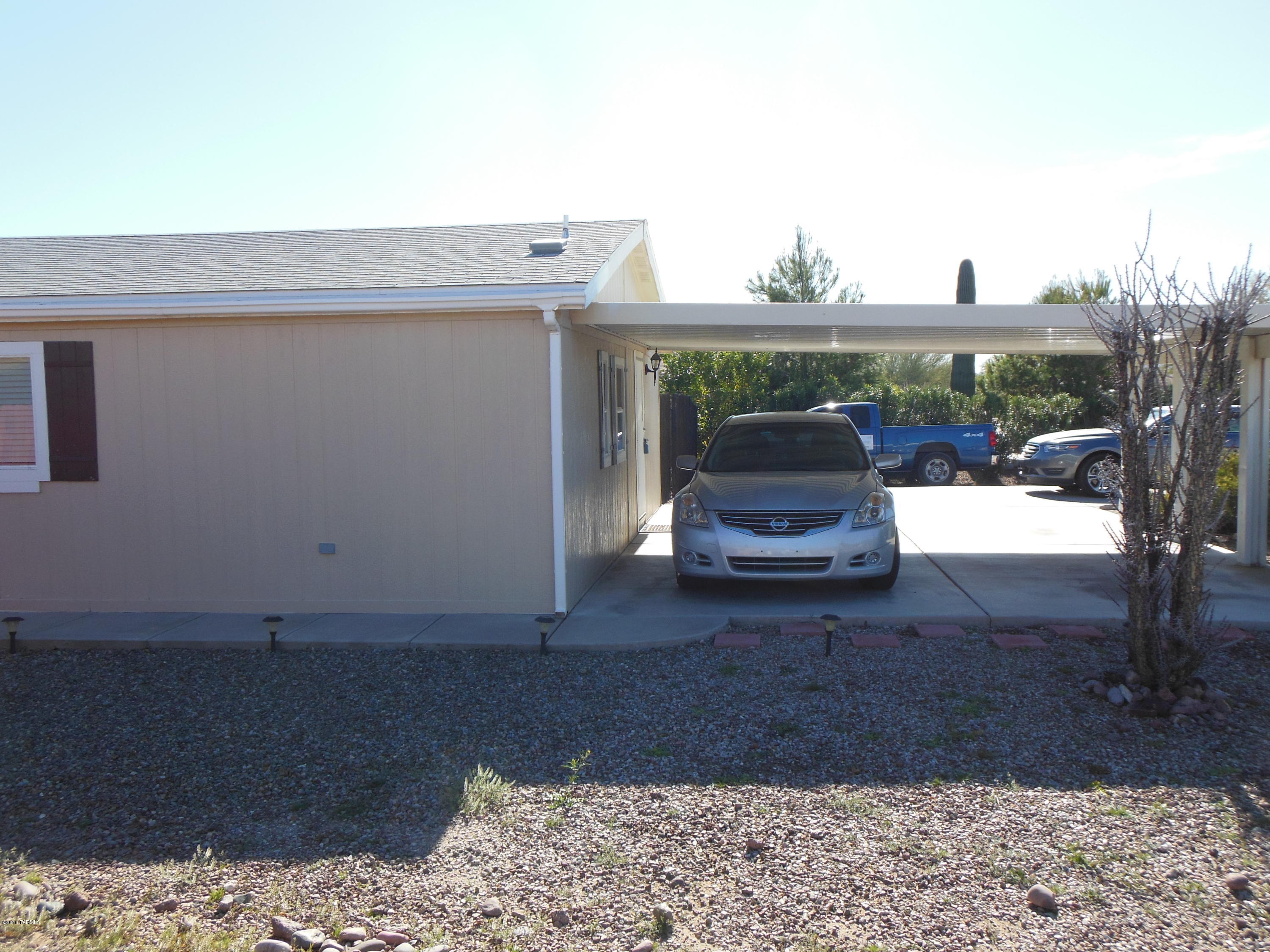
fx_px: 1064
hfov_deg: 61.7
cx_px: 635
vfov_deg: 48.2
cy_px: 476
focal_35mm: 29
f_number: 3.3
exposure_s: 1/800
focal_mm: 5.2
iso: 125
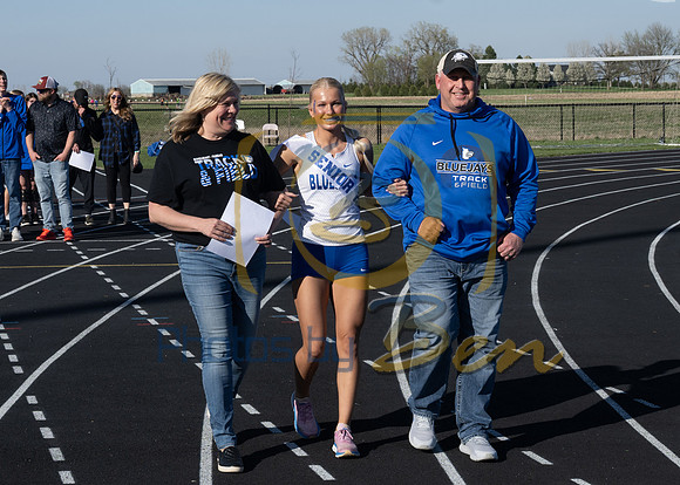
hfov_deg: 23.1
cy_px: 175
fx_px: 1664
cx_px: 287
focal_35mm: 86
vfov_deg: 16.6
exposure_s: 1/400
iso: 100
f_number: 8
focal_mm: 36
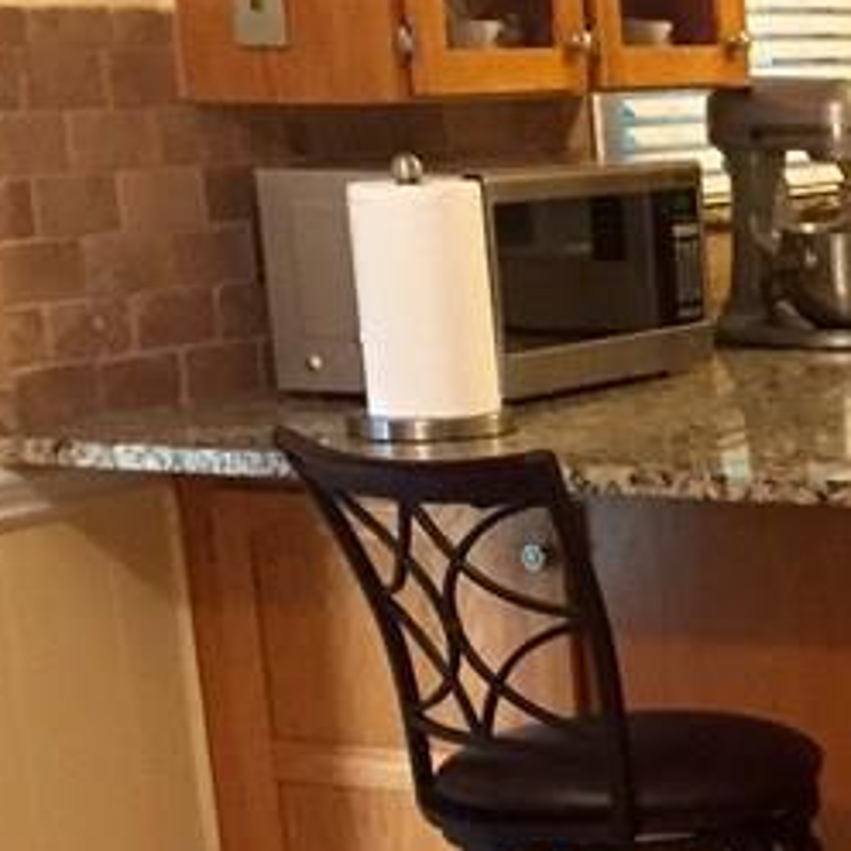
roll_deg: -0.3
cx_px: 1568
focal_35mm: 106
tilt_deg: -13.4
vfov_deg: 16.2
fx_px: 2948
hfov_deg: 14.3
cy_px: 782
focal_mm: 4.15
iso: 320
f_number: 2.2
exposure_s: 1/15
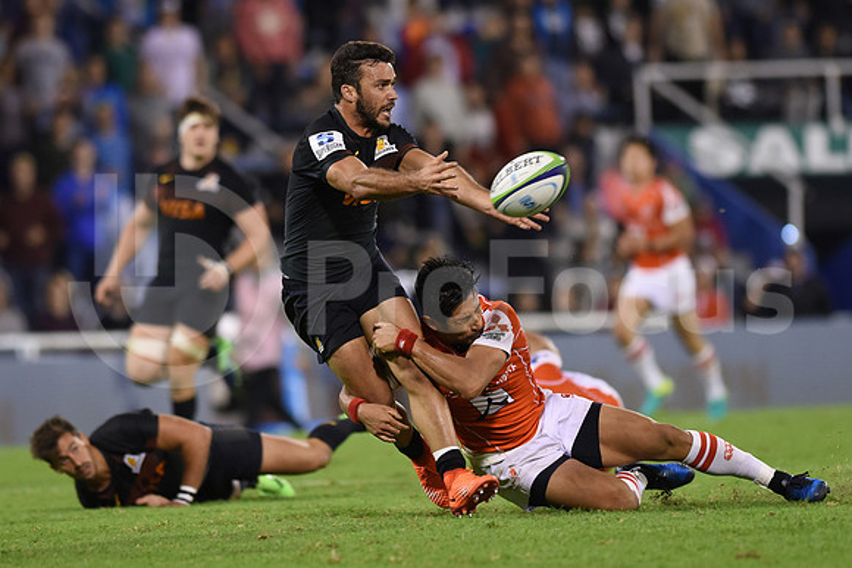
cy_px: 284
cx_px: 426
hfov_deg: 6.9
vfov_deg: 4.6
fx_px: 7101
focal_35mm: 300
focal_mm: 300
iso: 2000
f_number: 2.8
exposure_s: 1/800
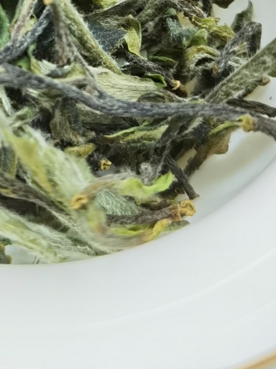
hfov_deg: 15.7
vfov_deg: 20.2
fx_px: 989
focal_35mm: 93
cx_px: 32
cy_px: -33
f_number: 1.9
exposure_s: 1/100
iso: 250
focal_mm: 6.71
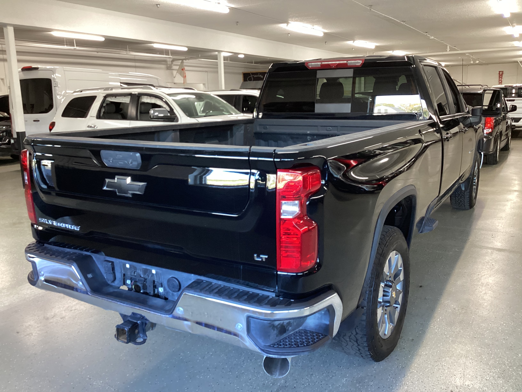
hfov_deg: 58.4
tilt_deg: -13.9
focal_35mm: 31
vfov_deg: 45.4
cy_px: 196
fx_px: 467
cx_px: 261
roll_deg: +1.5
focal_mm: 3.3
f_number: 2.4
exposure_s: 1/50
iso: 250
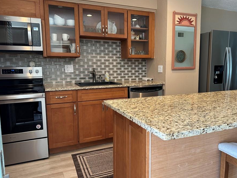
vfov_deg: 49.7
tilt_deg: -7.3
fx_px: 192
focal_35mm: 28
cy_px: 92
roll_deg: -0.1
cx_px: 132
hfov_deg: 63.3
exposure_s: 1/120
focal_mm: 6.86
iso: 200
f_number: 1.78
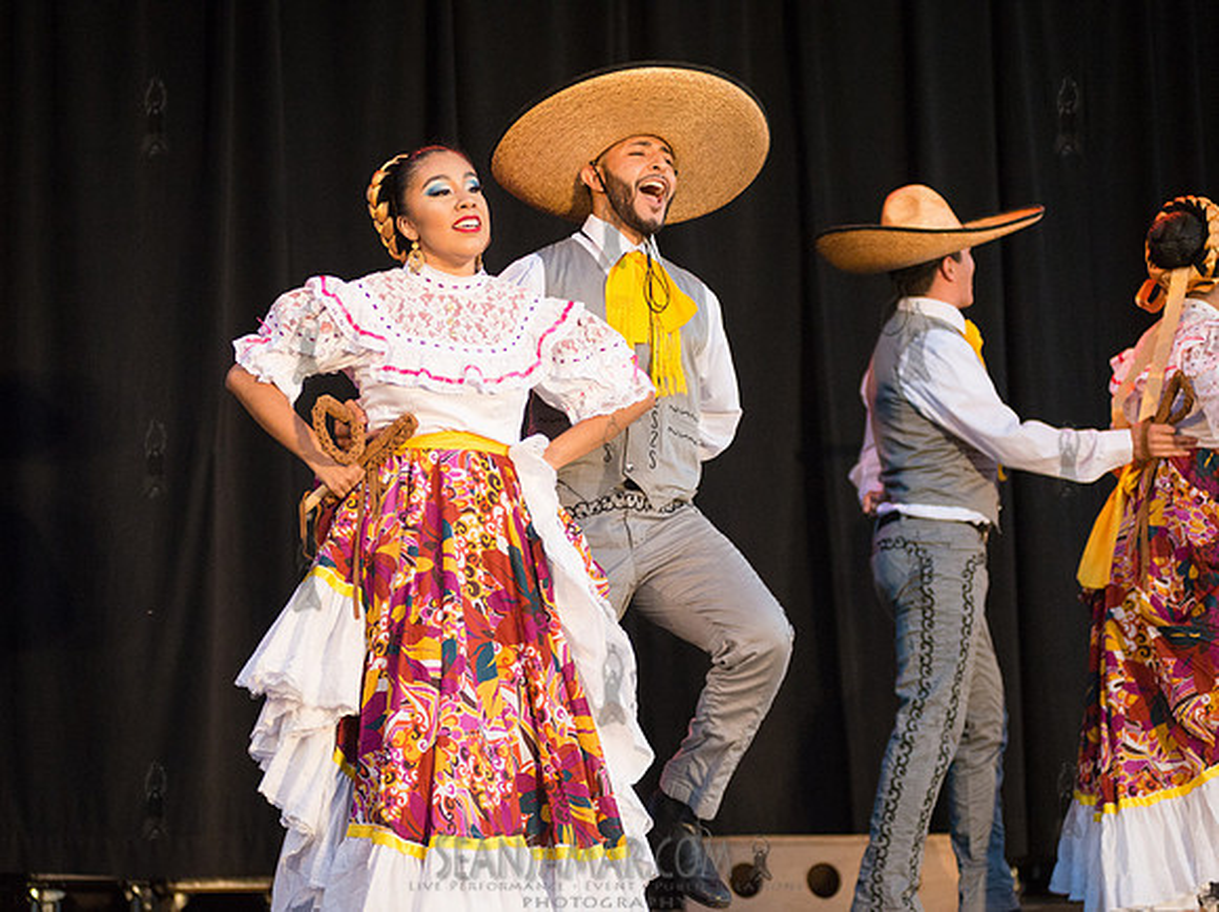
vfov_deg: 17.1
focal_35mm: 86
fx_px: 3036
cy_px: 456
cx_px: 536
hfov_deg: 22.7
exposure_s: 1/800
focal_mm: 80
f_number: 2.8
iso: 4000
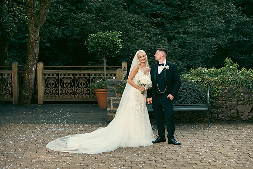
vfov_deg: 17.1
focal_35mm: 80
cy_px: 84
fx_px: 562
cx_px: 126
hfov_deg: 25.4
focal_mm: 80
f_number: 3.5
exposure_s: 1/200
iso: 200
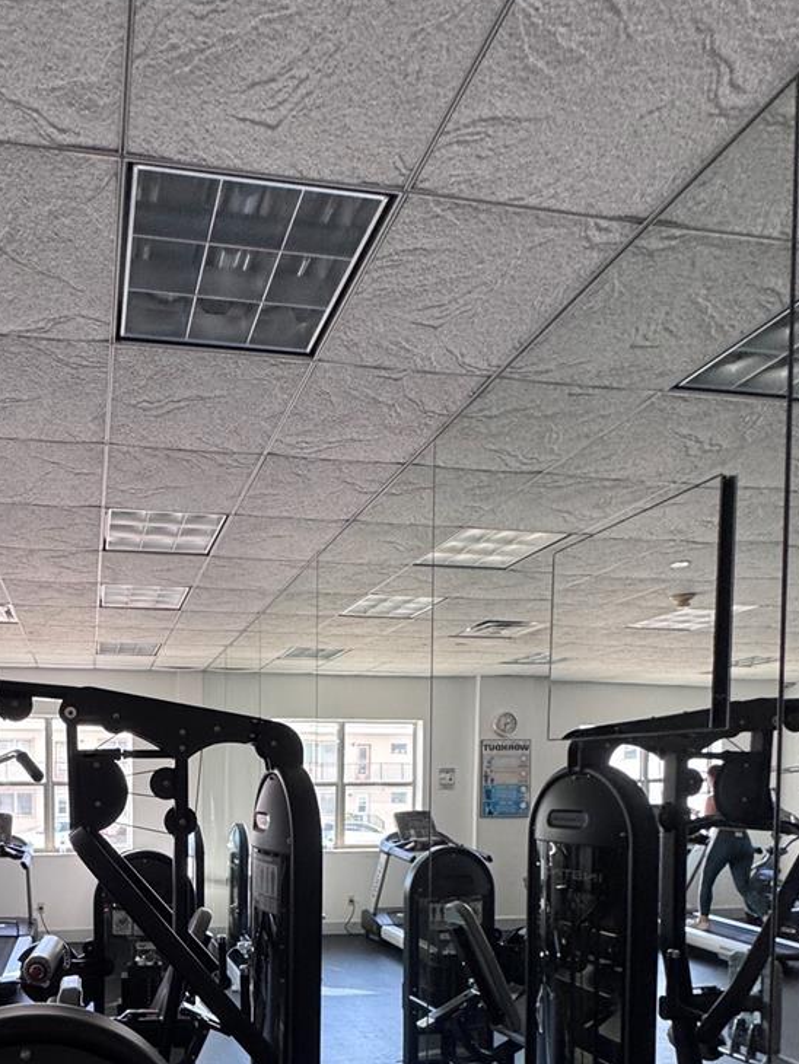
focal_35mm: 23
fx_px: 707
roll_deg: +1.4
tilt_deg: -0.1
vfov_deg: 68.7
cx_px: 182
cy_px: 809
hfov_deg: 55.5
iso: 160
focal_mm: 2.22
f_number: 2.2
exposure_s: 1/120
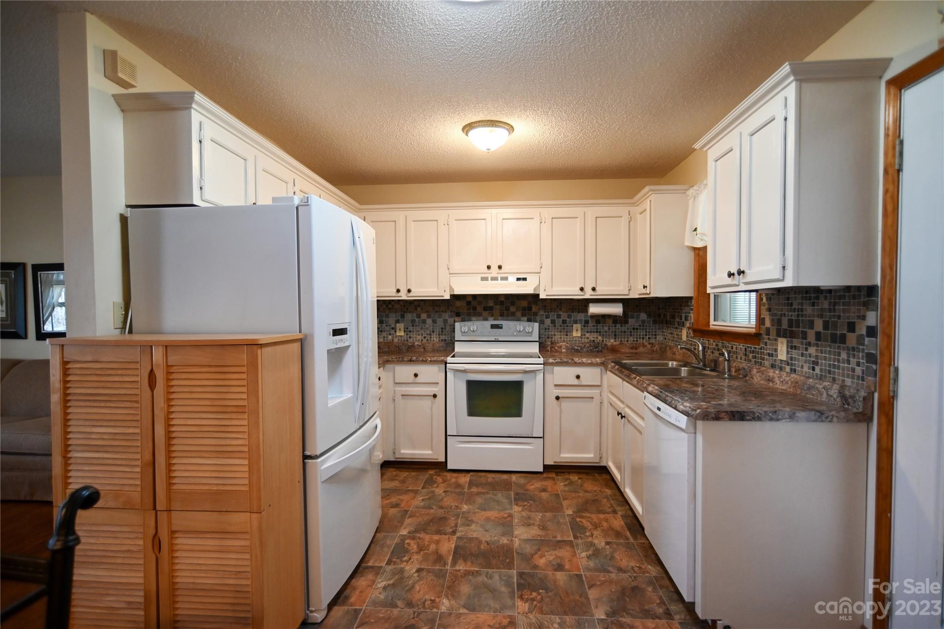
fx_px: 472
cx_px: 472
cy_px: 314
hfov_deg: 90.0
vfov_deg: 67.4
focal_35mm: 18
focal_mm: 18
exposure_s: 1/125
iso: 1100
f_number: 3.5
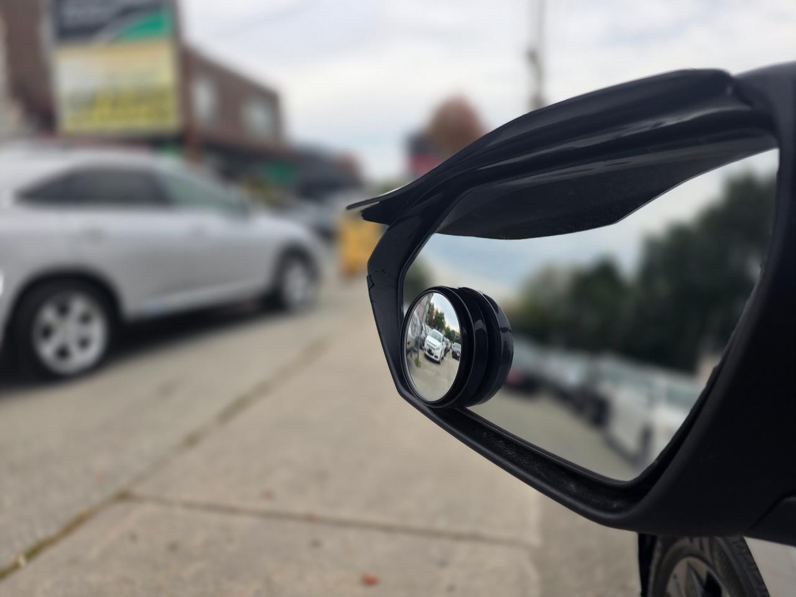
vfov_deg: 58.9
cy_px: 298
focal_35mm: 23
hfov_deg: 73.9
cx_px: 398
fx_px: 529
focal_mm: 6.25
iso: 40
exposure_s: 1/359
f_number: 1.7
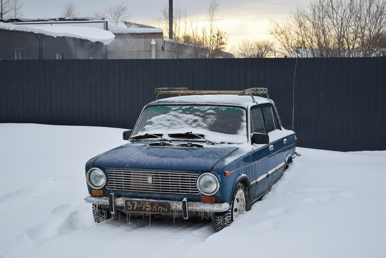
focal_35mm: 54
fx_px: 579
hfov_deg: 36.9
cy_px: 129
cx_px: 193
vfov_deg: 25.1
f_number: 5.6
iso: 400
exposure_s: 1/400
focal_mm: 36
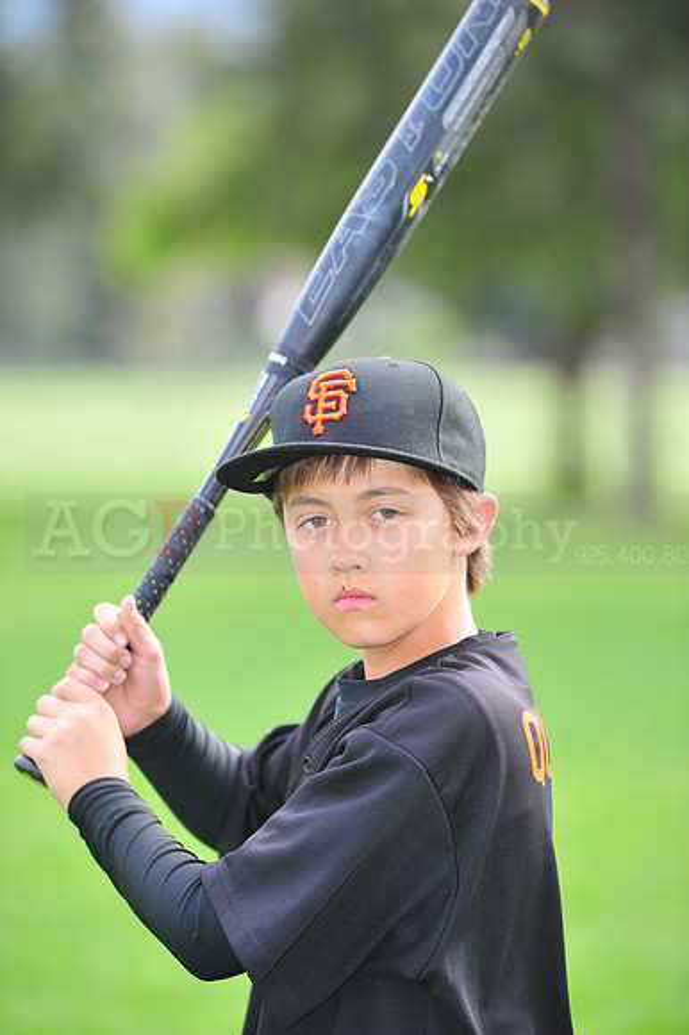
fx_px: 5748
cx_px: 344
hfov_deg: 6.9
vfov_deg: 10.3
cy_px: 518
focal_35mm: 200
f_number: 4.5
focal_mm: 200
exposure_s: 1/200
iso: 200
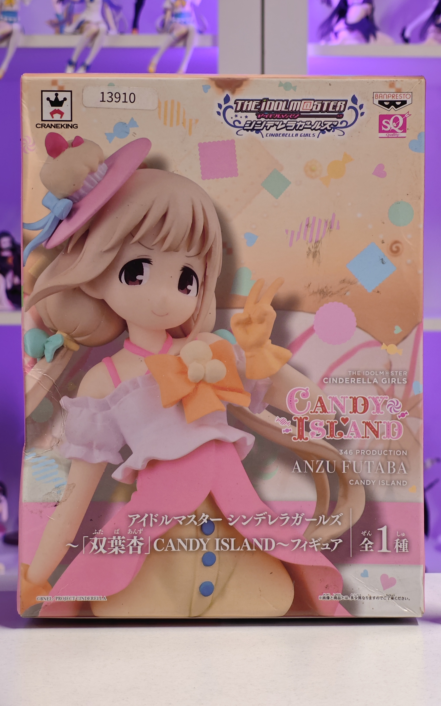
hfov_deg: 15.4
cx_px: 264
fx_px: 1635
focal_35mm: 85
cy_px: 353
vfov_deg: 24.4
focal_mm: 7.48
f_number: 2.4
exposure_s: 1/17.3
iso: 400
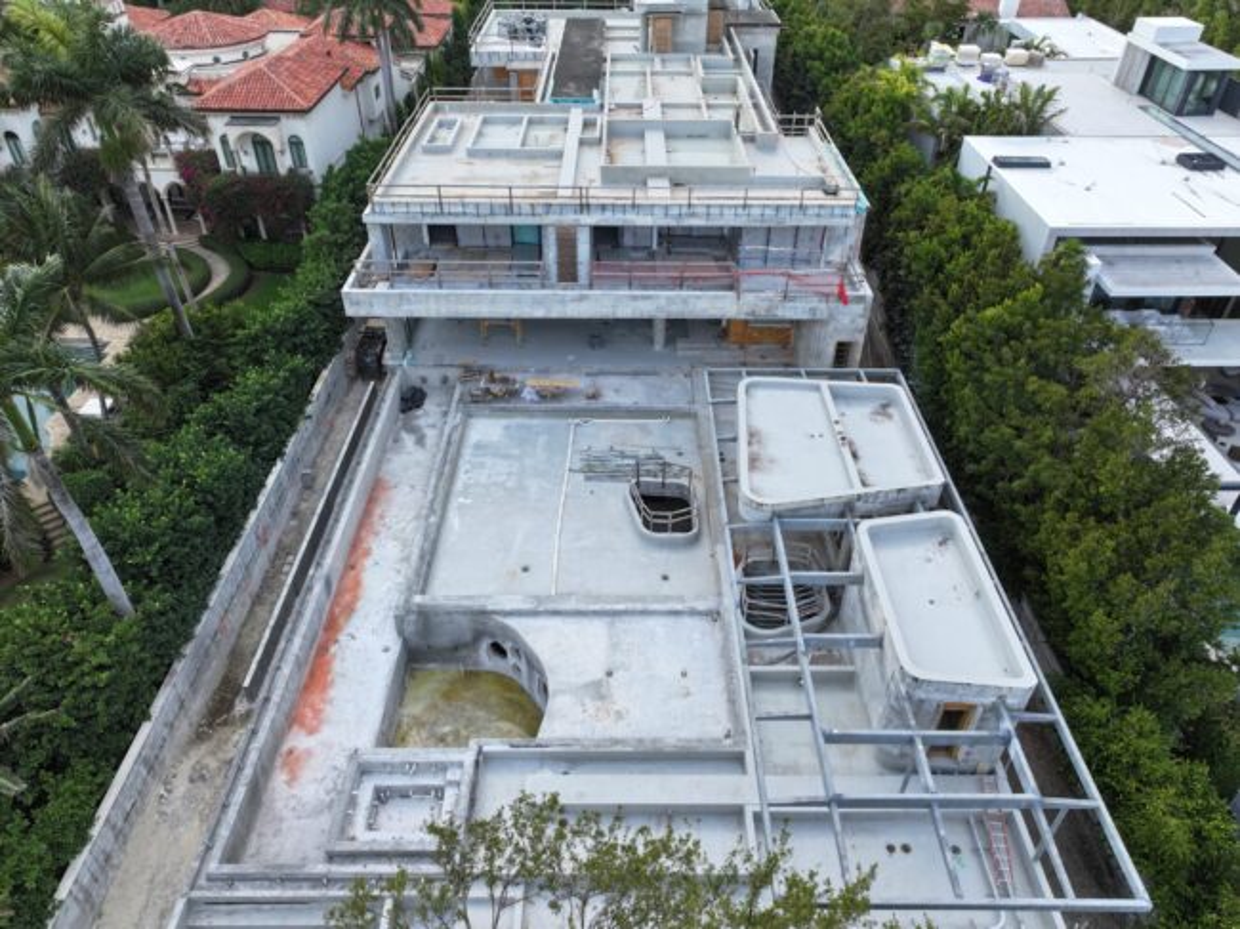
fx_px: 859
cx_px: 620
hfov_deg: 71.6
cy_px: 464
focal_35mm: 24
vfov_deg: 56.8
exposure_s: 1/400
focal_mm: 12.29
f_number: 2.8
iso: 110
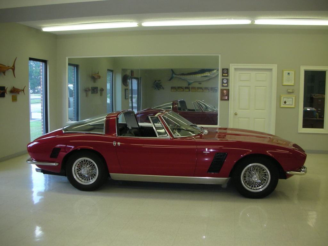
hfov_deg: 52.6
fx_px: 332
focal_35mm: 35
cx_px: 164
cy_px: 123
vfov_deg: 40.7
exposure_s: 1/60.1
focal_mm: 5.8
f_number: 3
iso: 130
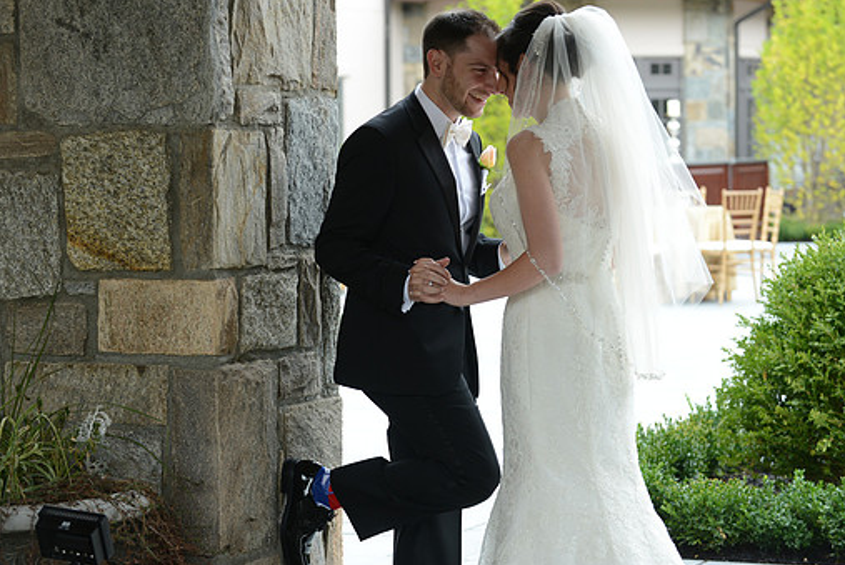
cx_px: 430
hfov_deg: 17.0
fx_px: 2819
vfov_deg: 11.4
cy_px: 252
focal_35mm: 120
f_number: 6.3
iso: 500
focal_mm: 105
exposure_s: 1/250
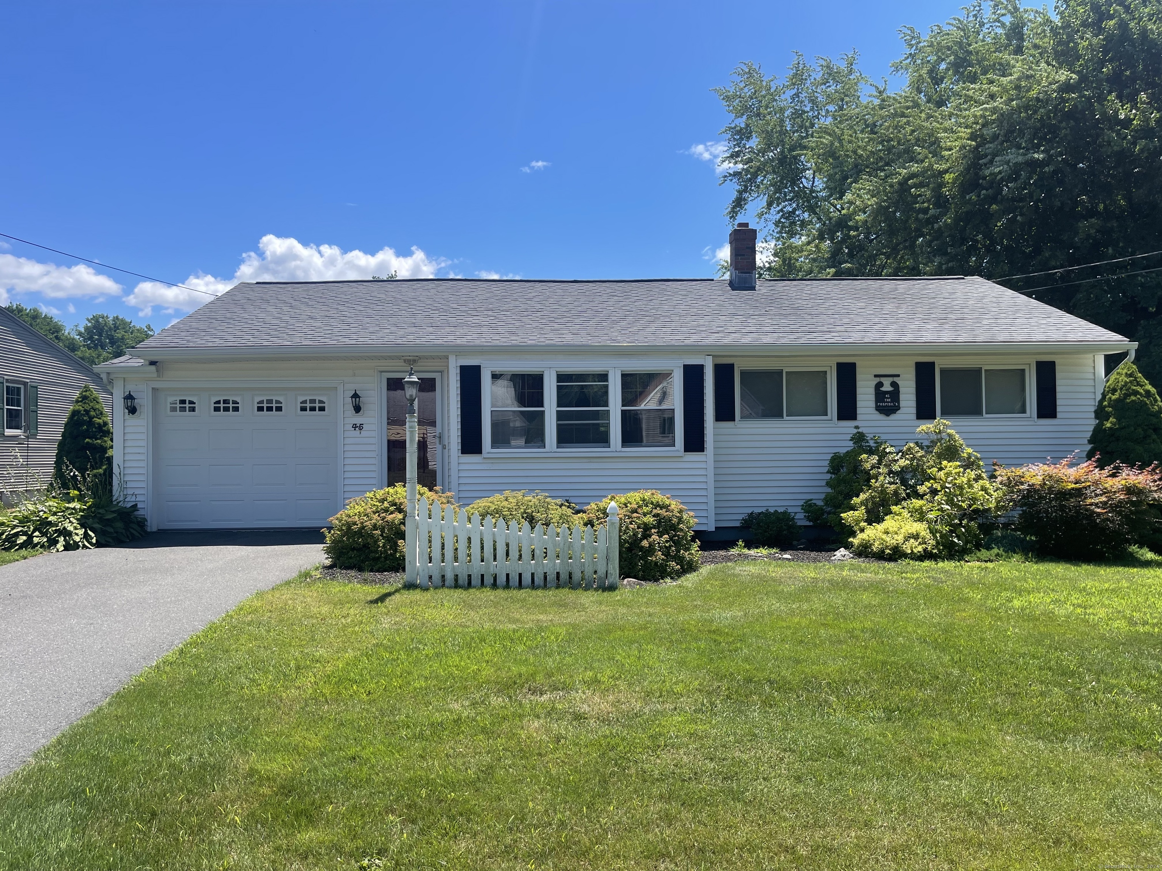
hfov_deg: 69.4
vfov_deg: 54.9
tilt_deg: -0.6
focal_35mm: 25
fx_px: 839
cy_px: 436
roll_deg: -0.1
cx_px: 581
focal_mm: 5.1
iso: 32
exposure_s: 1/2717
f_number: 1.6
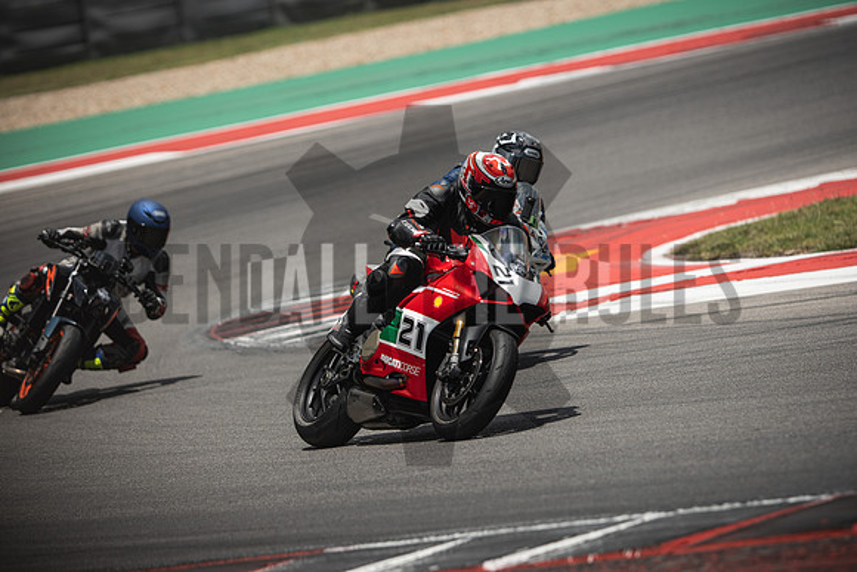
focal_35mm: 300
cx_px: 428
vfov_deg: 4.6
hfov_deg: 6.9
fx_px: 7143
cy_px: 286
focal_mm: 200
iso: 125
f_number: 2.8
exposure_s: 1/2000
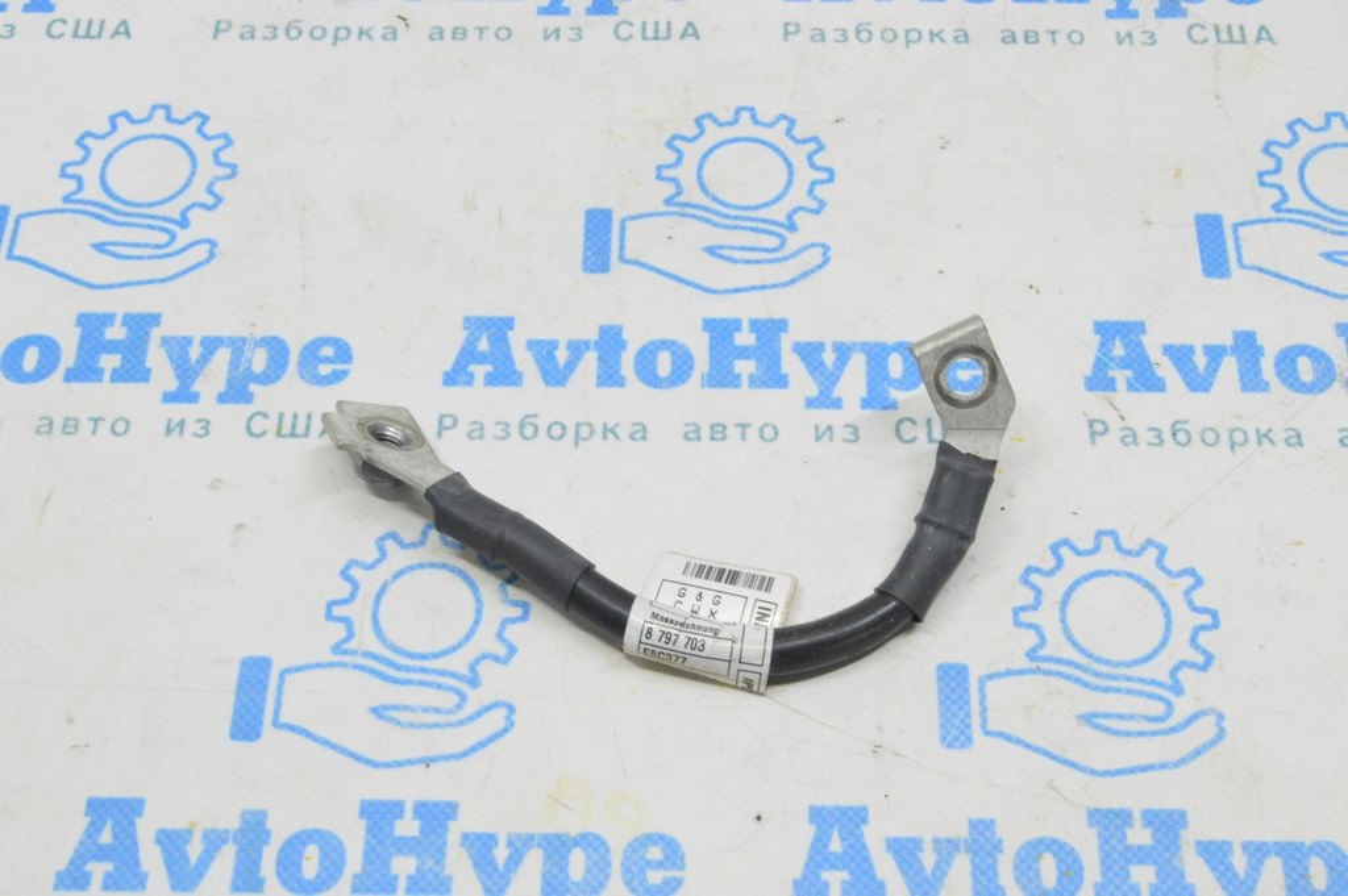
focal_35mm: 57
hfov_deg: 35.1
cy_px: 448
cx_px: 674
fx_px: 2133
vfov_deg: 23.7
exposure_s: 1/20
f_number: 20
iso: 6400
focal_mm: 38
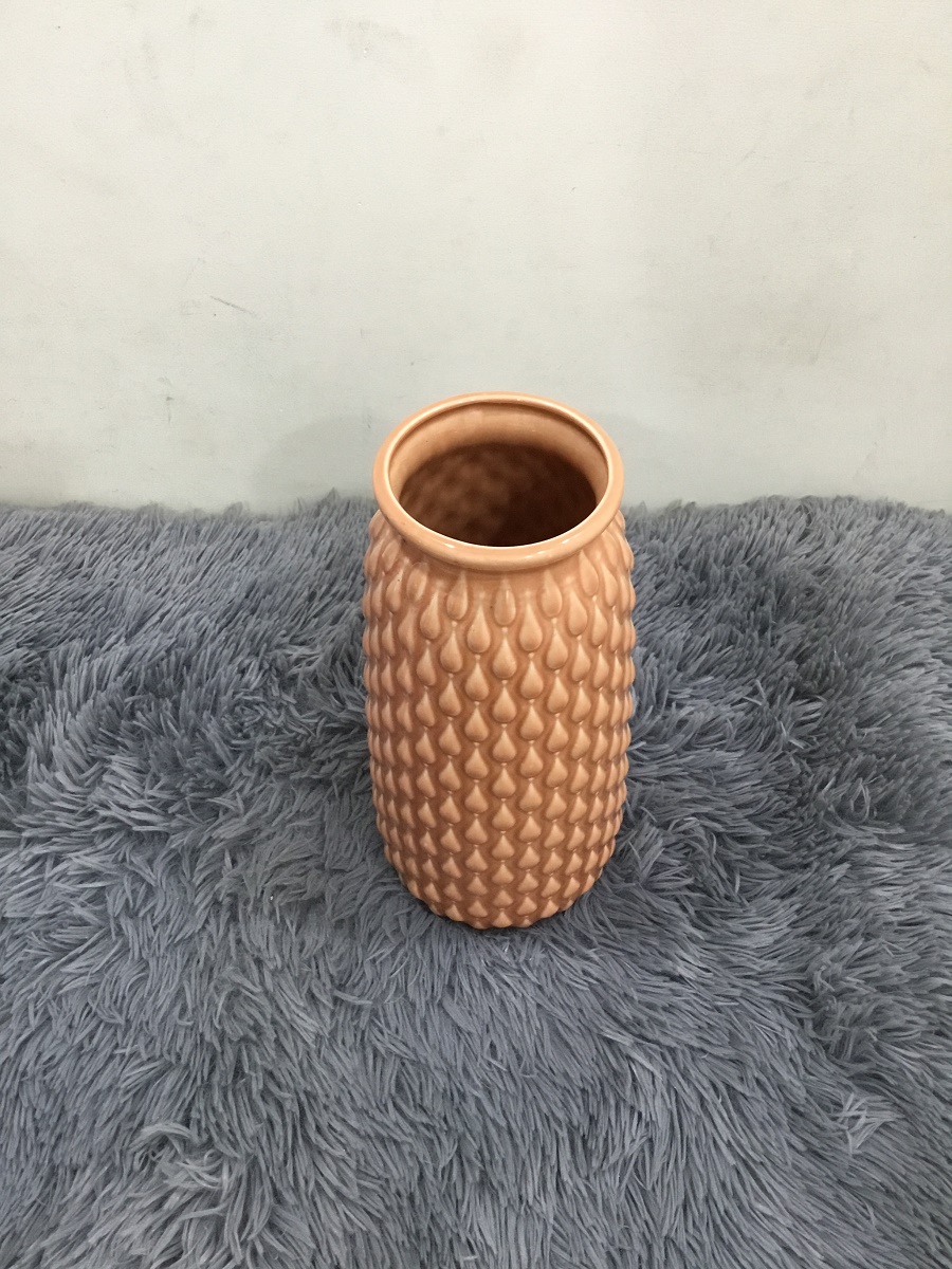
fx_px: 1137
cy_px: 634
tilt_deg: -50.0
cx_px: 476
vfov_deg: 58.4
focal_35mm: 31
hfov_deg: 45.4
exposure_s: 1/33
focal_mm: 3.3
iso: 160
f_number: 2.4
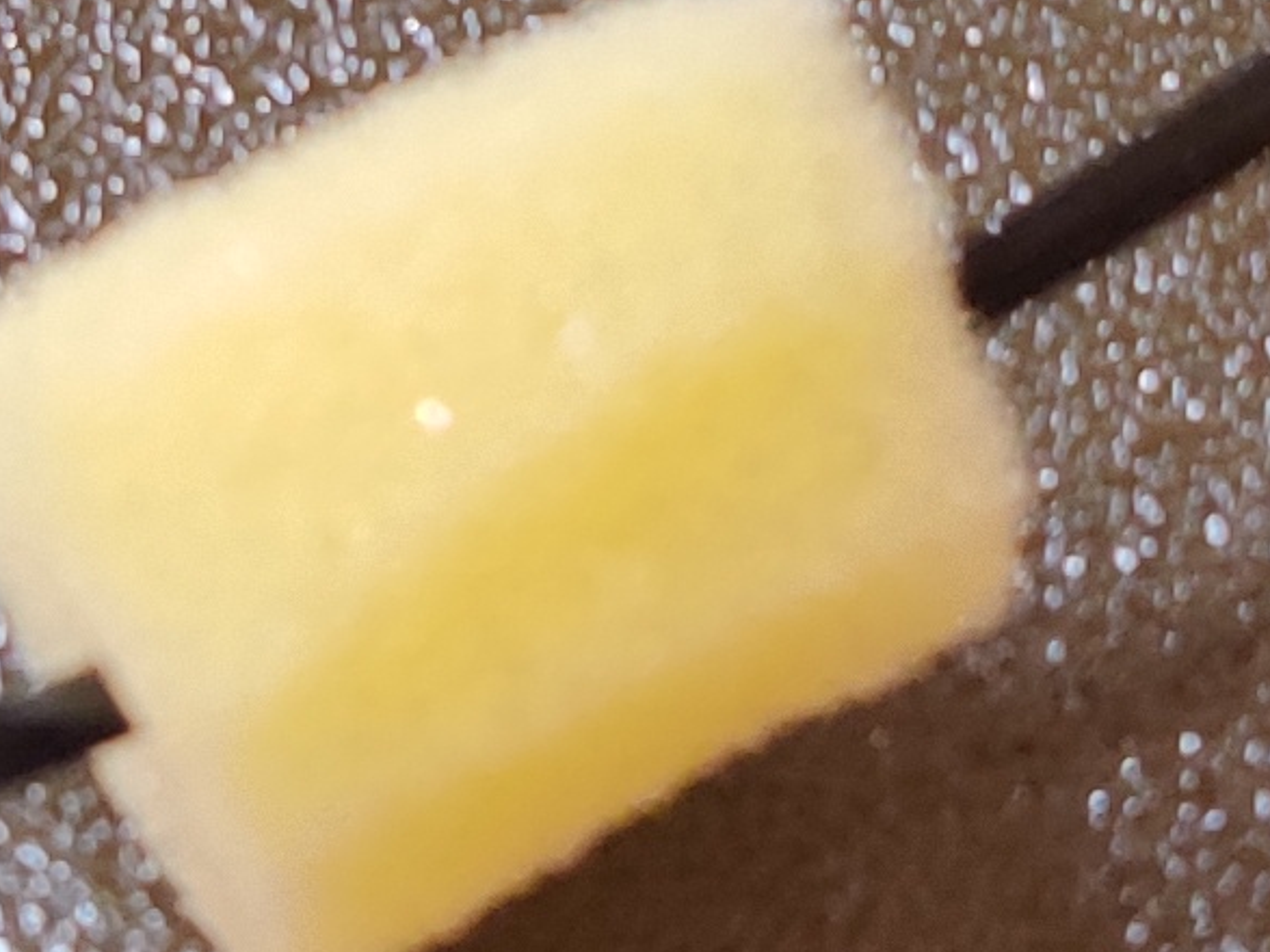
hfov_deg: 10.7
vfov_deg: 8.0
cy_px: -268
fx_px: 6749
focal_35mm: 184
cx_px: 340
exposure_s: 1/50
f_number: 1.65
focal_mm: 4.75
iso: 1250
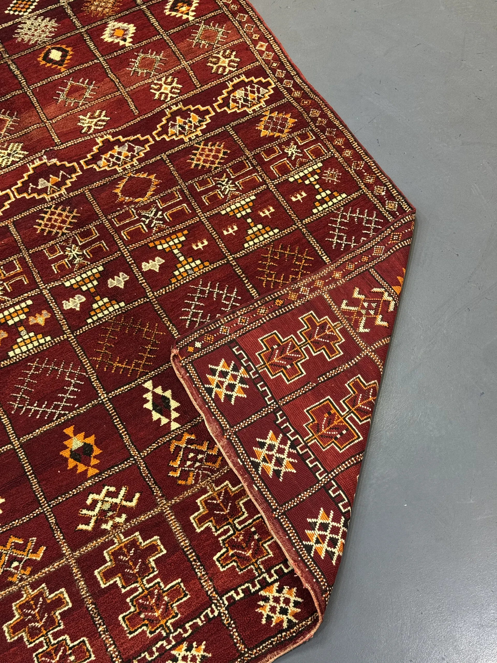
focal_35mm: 48
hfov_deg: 30.3
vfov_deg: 39.7
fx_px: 919
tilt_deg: -58.1
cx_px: 248
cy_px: 332
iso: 250
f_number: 1.78
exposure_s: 1/33
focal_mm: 6.76
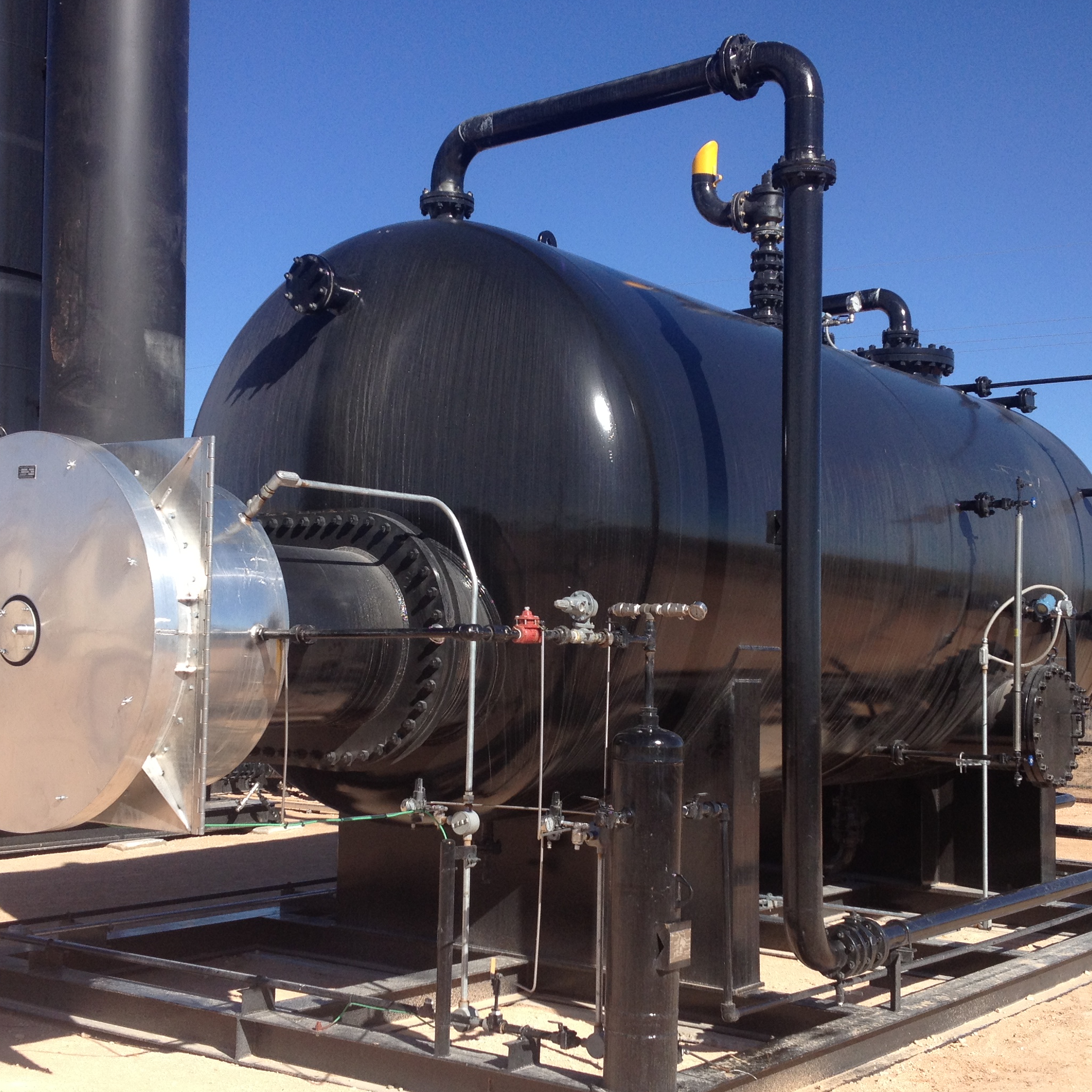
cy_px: 590
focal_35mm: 49
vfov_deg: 34.7
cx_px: 544
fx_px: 1749
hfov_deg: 34.7
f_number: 2.4
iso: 50
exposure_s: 1/1623
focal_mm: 4.28
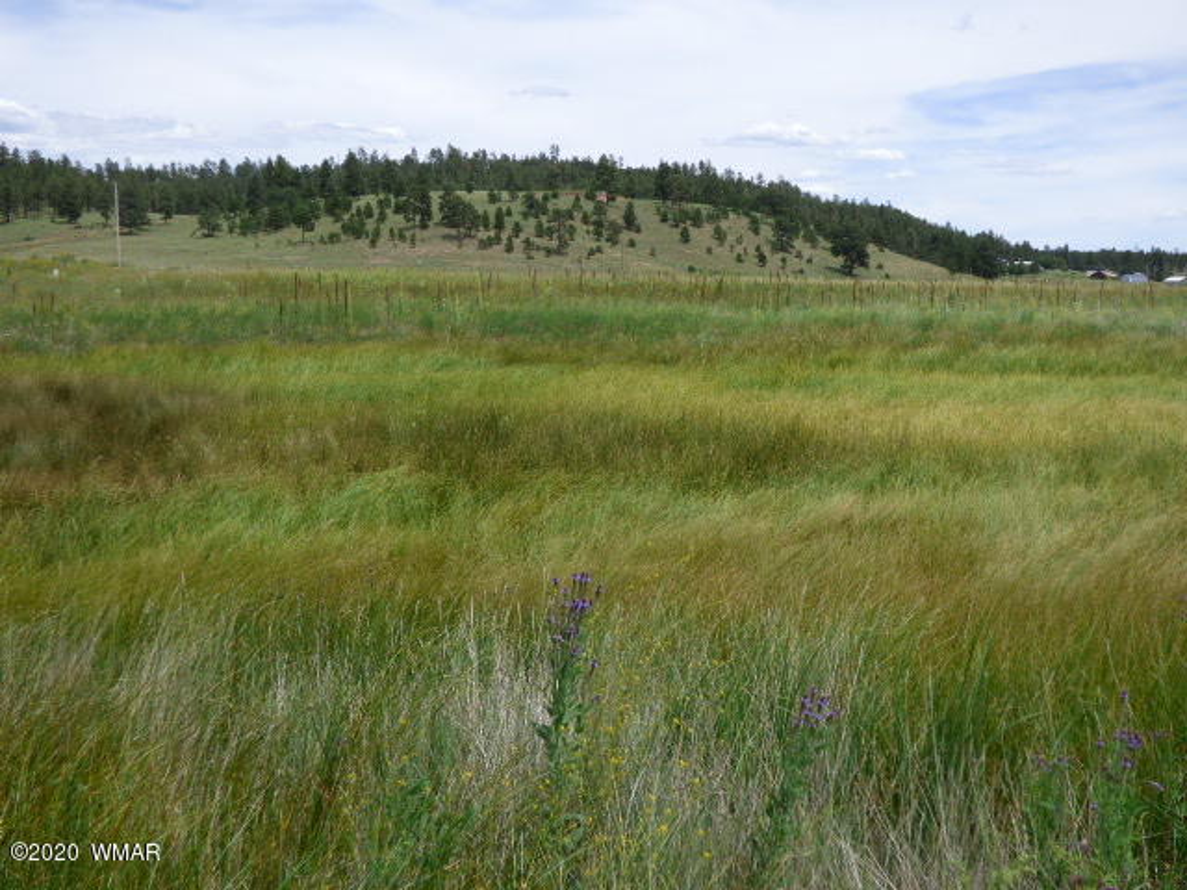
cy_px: 445
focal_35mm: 43
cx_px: 594
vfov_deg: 33.6
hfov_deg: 43.9
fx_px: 1474
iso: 100
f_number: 3.6
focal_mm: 7.37
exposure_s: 1/800
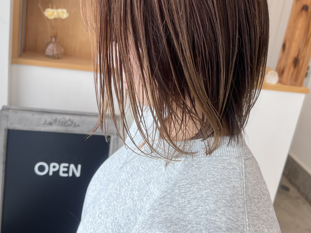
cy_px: 81
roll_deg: -8.6
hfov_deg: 50.1
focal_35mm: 37
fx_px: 332
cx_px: 149
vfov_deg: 38.3
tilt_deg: -16.6
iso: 32
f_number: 1.5
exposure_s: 1/129
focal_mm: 5.7
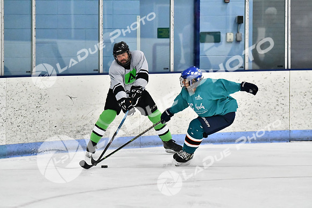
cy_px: 104
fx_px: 1690
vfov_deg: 7.0
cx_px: 156
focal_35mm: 195
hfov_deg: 10.5
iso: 8000
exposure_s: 1/1600
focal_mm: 130
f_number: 2.8
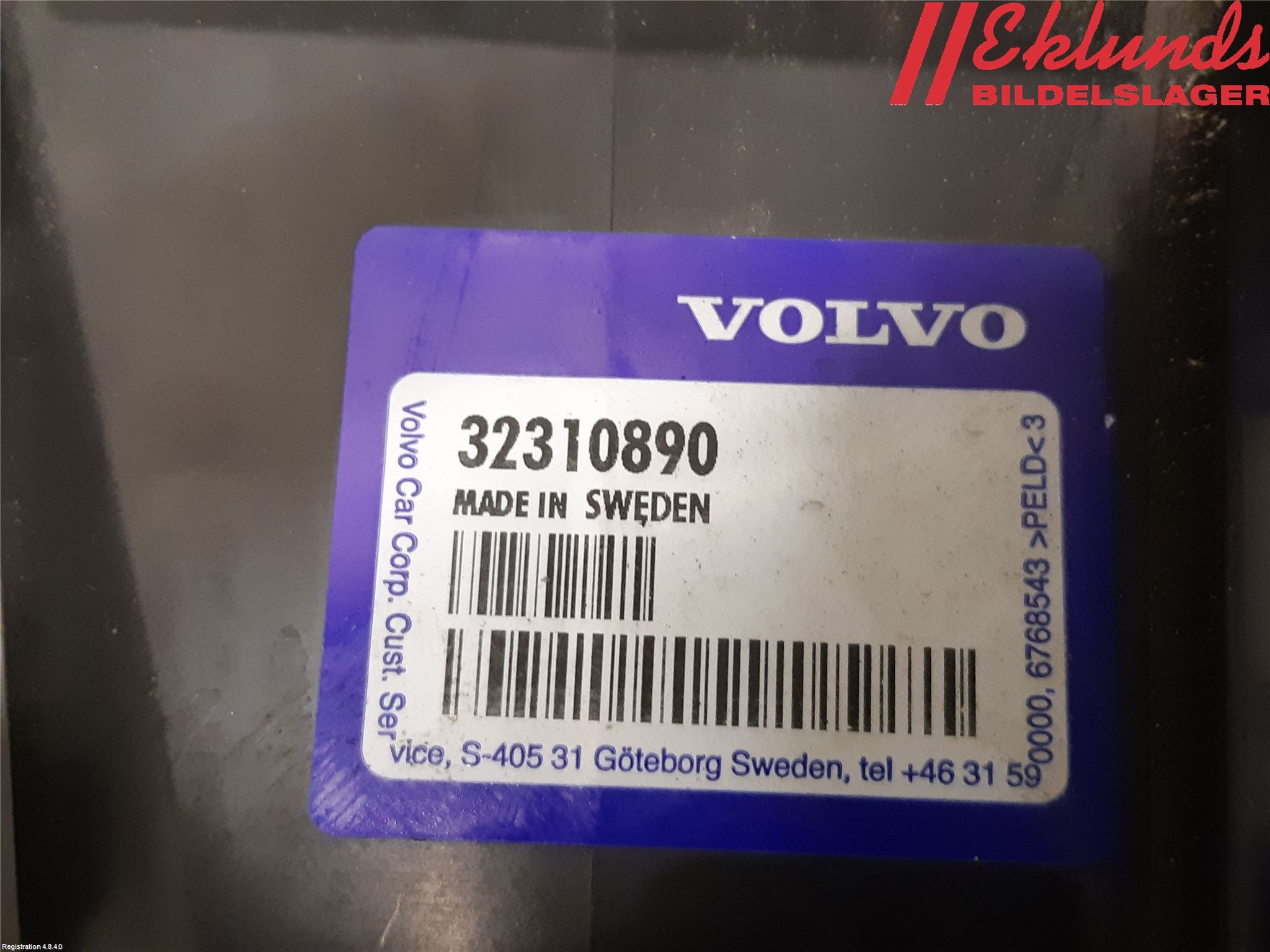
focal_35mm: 26
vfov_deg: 53.1
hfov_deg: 67.3
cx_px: 635
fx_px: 954
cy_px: 476
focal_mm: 3.93
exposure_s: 1/50
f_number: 1.7
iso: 320
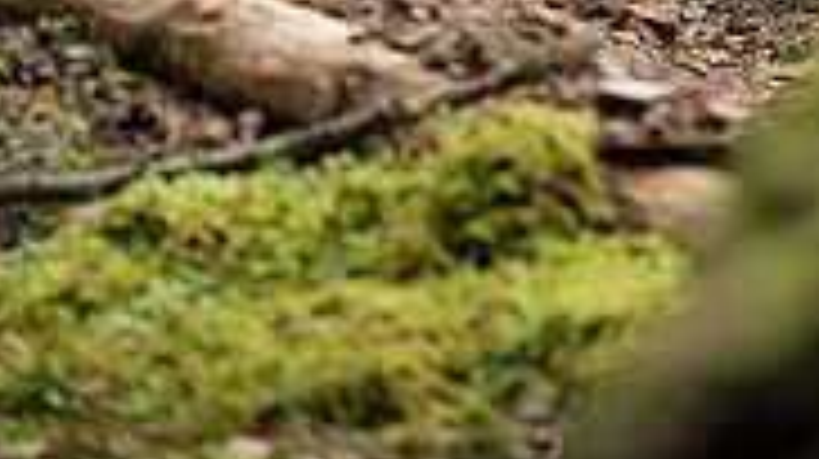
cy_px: -364
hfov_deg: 6.2
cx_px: 515
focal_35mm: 349
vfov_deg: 3.5
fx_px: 7572
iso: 1250
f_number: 3.2
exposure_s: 1/1250
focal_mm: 135
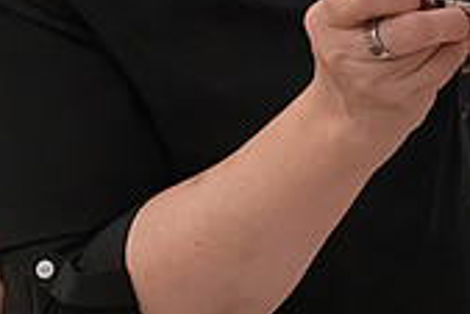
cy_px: -121
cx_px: 423
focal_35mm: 141
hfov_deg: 14.4
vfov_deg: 9.5
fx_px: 1842
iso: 16000
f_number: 11
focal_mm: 41
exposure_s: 1/500
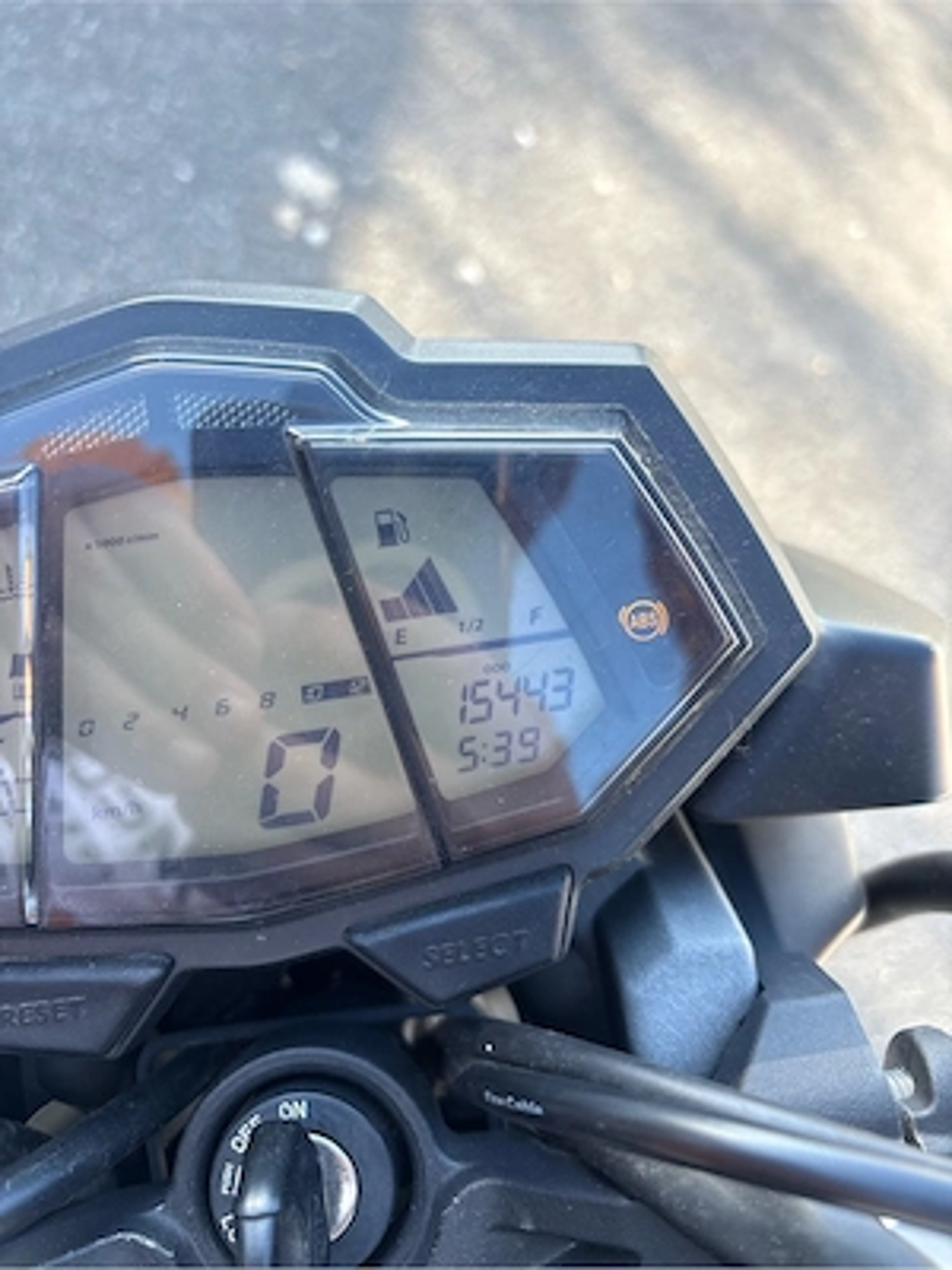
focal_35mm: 26
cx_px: 476
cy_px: 635
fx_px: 953
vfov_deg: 67.3
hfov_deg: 53.1
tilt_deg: -54.8
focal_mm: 5.96
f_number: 1.6
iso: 32
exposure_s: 1/124
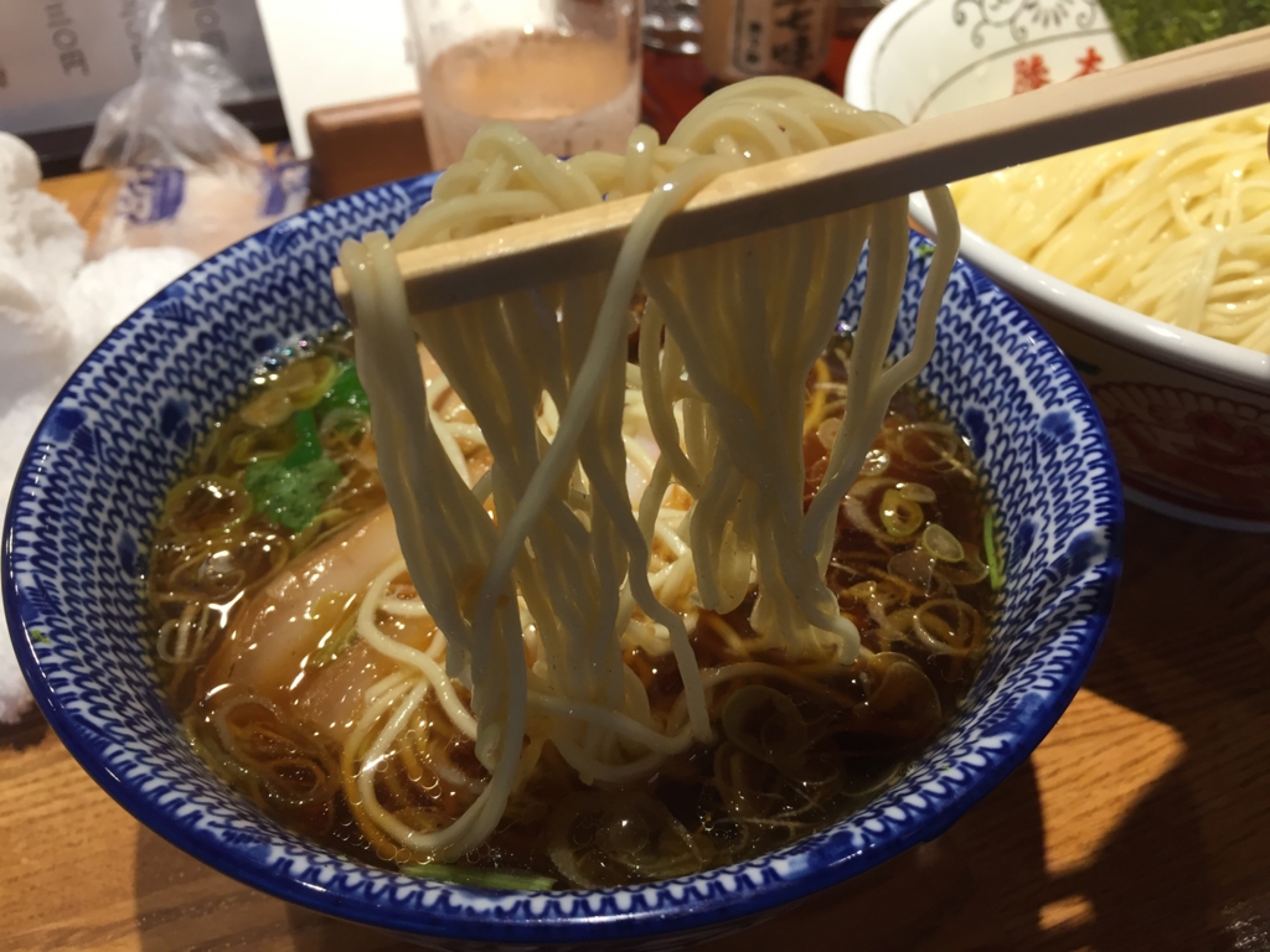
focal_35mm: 29
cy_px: 476
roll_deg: +1.1
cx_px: 635
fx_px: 1064
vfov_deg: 48.2
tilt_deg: -43.0
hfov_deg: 61.7
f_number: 2.2
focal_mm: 4.15
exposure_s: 1/40
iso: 32
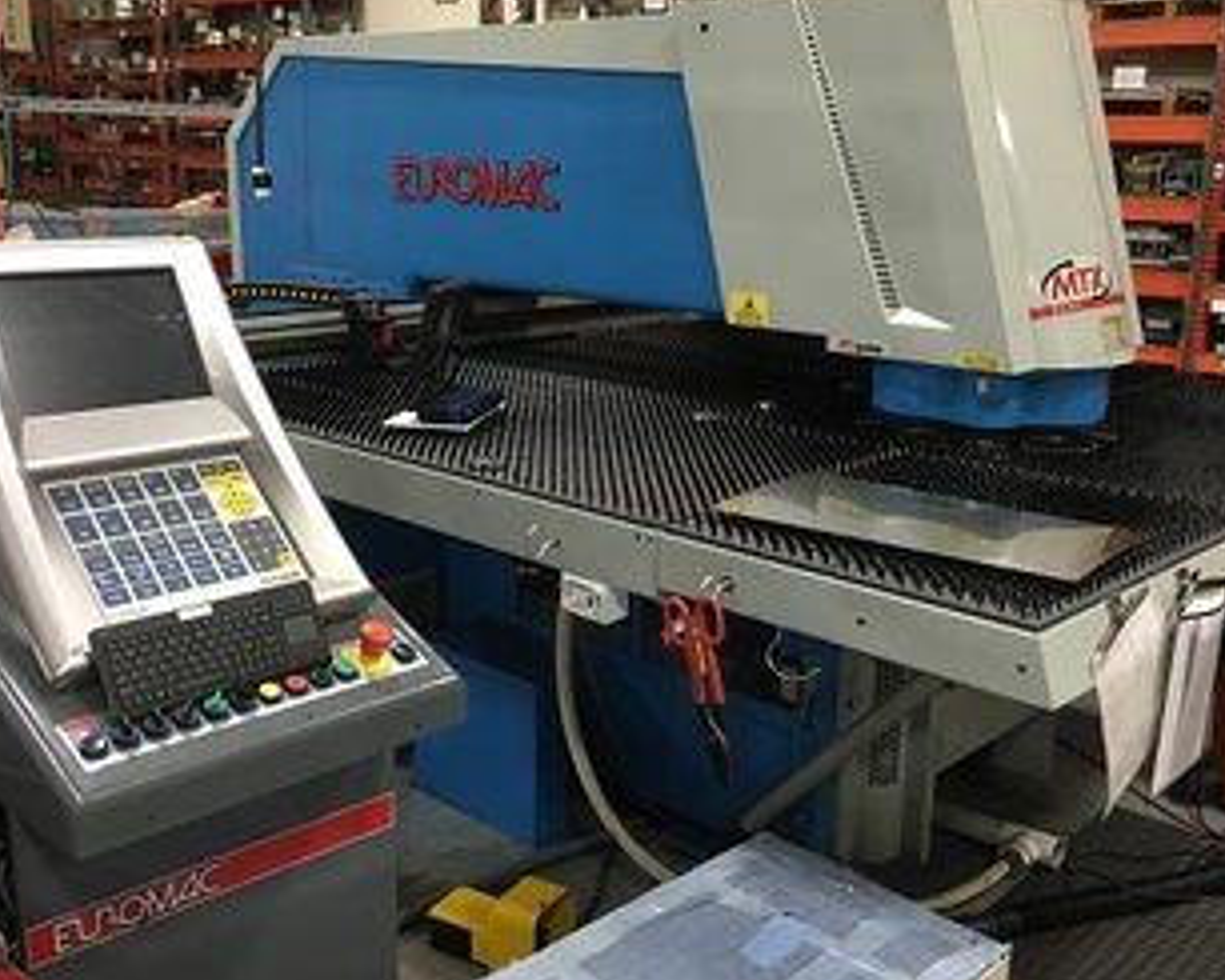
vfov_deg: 40.1
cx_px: 629
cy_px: 460
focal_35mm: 37
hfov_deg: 49.1
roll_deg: -2.2
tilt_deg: -13.7
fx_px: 1342
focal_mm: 4.15
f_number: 2.2
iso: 100
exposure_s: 1/30
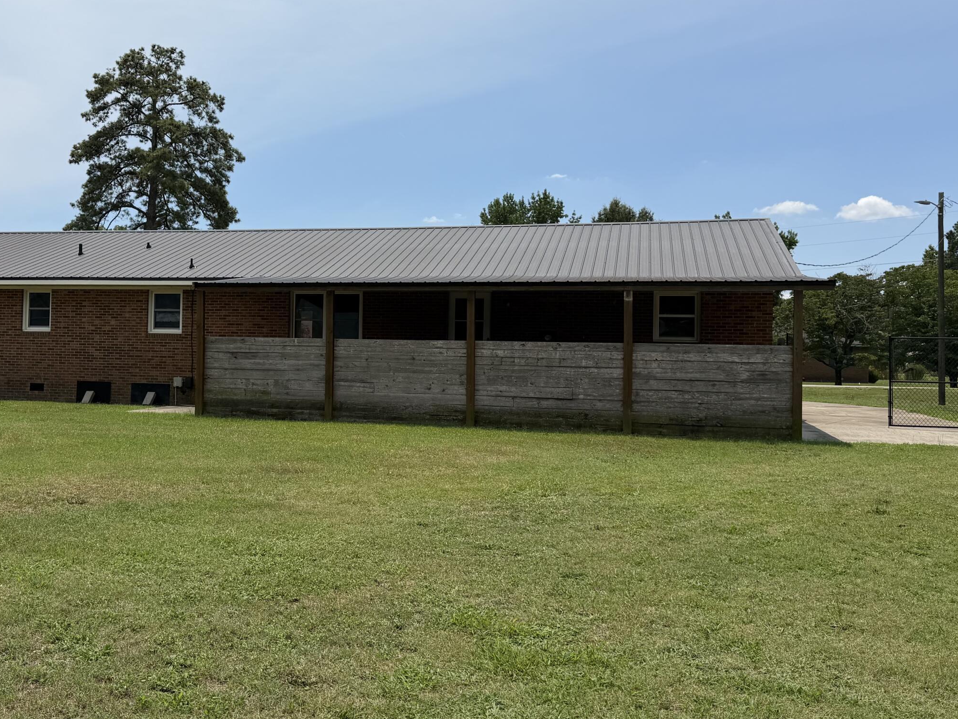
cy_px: 322
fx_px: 996
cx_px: 354
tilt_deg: +0.7
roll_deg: -0.8
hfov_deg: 50.8
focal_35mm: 36
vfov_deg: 39.6
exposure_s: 1/7353
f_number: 1.78
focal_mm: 6.76
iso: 80
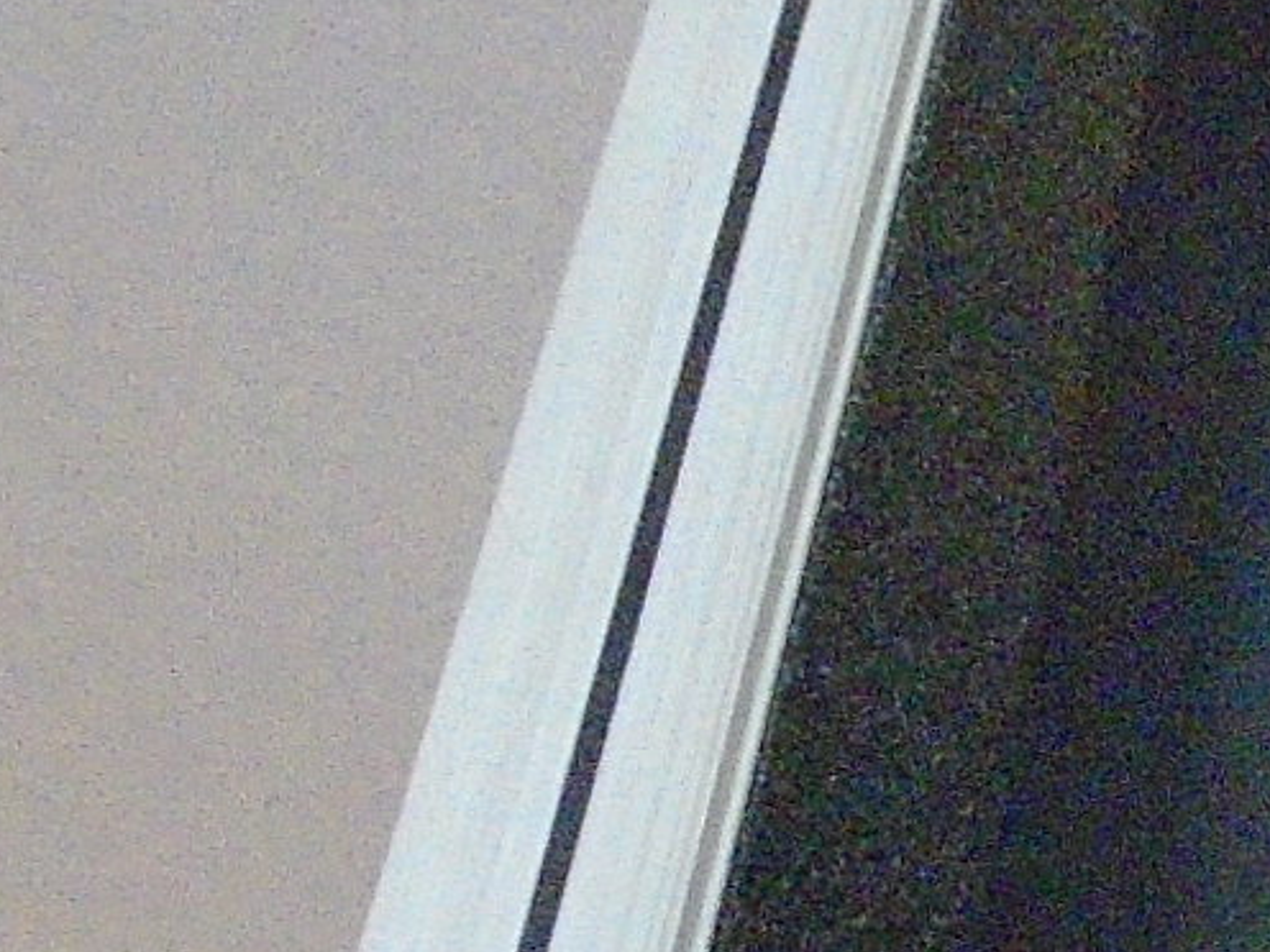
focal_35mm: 136
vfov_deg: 10.7
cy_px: 1251
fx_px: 4990
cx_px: 2440
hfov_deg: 12.9
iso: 800
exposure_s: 1/100
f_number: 3.2
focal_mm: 4.6
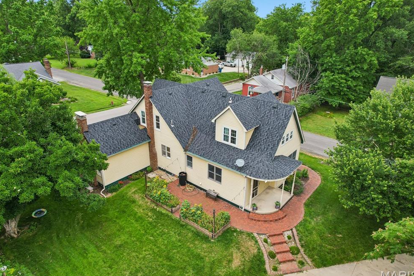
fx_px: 264
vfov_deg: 55.1
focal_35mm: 23
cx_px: 206
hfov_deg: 76.1
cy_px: 141
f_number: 2.8
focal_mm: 8.4
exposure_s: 1/240
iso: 100
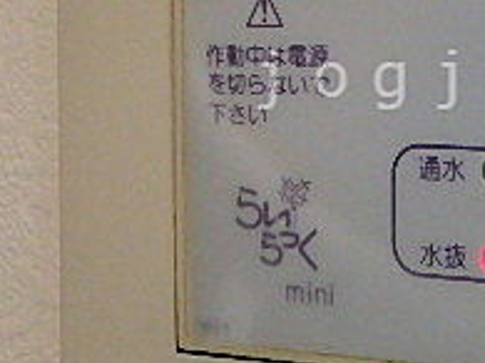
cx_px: 428
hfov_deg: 15.3
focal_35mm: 128
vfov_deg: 11.5
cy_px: 80
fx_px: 1792
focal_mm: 6.9
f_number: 5.1
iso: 800
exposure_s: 1/40
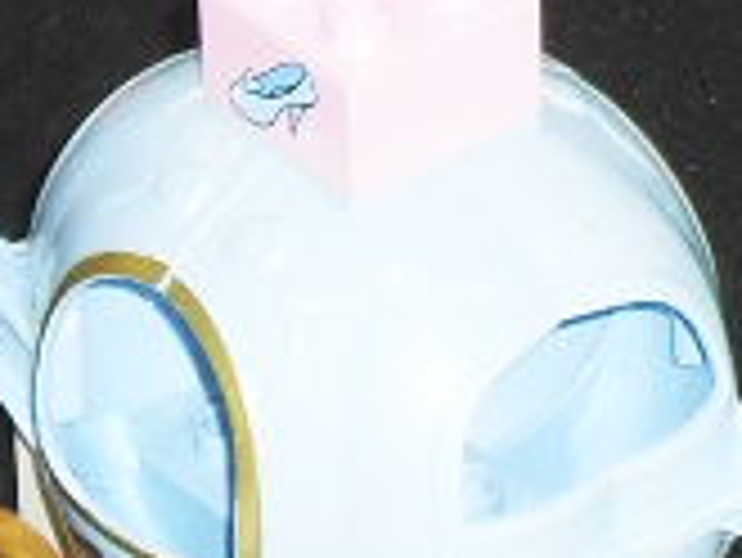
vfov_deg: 3.6
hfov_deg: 4.8
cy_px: 140
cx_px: 1435
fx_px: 8773
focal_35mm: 409
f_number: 4.6
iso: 200
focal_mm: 11.7
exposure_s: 1/60
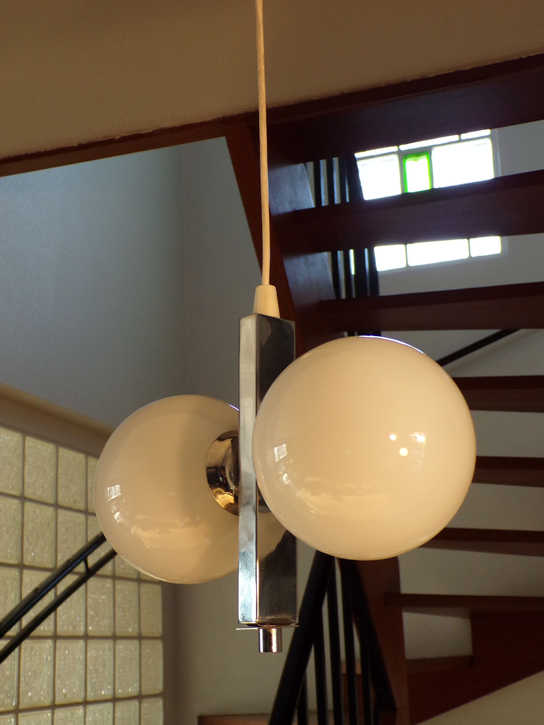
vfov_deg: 38.2
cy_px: 367
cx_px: 271
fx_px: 1048
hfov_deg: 29.1
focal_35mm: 50
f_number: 3.5
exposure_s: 1/34
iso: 200
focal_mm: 8.7
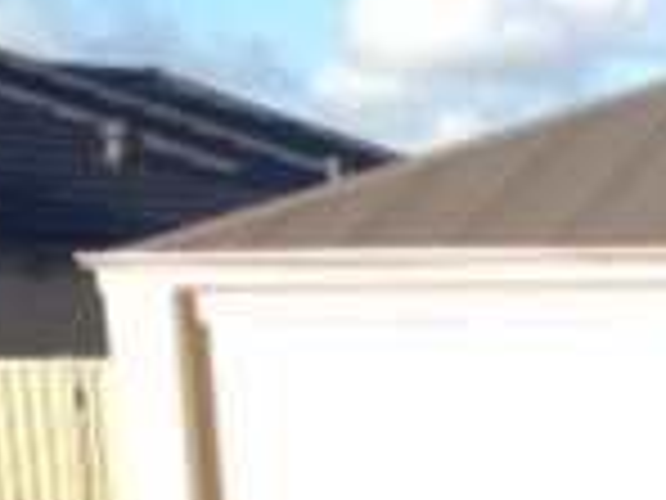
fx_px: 3636
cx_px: 1512
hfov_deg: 9.5
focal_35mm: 189
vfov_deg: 7.4
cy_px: 1131
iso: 64
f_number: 2.4
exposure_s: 1/627
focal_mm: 4.28
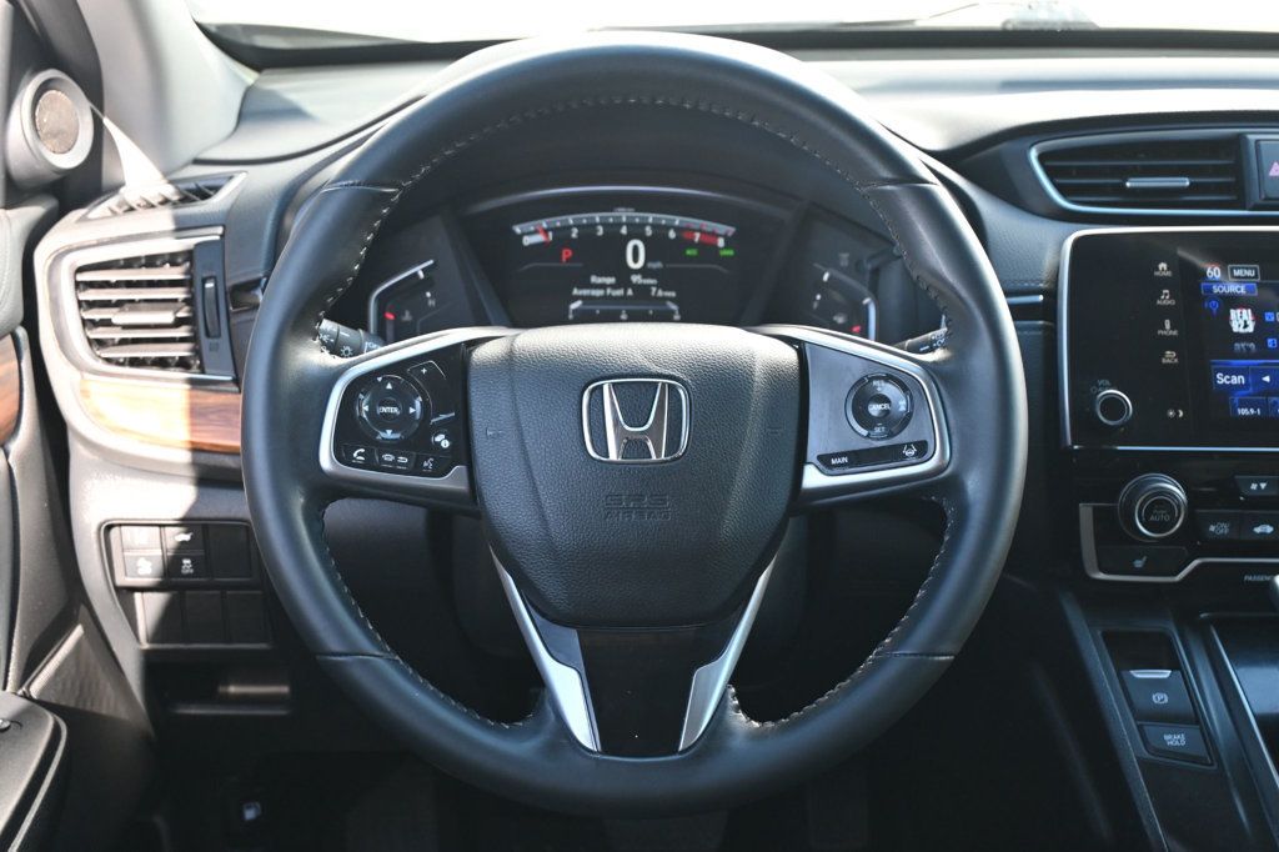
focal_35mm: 44
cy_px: 426
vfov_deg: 30.8
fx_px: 1545
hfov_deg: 45.0
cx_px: 640
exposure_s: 1/125
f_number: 4.8
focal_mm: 29
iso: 800
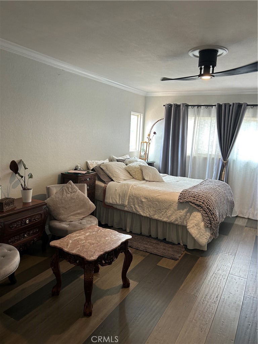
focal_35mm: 26
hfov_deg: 53.1
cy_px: 172
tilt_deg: -8.1
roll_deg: -2.8
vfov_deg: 67.3
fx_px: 258
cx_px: 129
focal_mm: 5.7
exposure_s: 1/60
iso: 100
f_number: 1.5
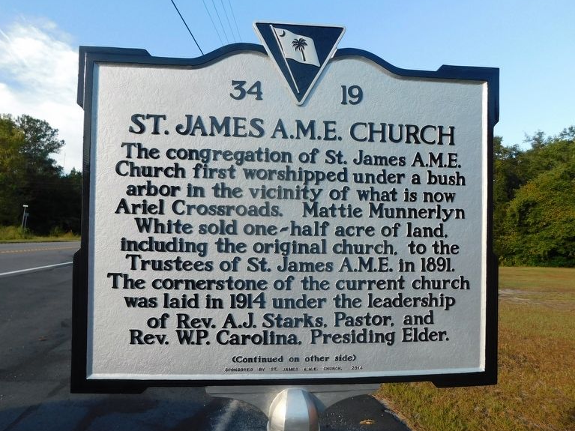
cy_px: 217
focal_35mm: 24
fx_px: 399
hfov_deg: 71.6
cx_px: 276
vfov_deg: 56.8
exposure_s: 1/640
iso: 125
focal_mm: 4
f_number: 3
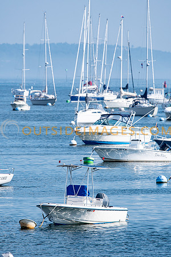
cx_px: 86
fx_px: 3206
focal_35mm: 450
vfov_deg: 4.6
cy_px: 128
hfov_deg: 3.1
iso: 200
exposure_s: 1/1250
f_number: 5.6
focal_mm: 300
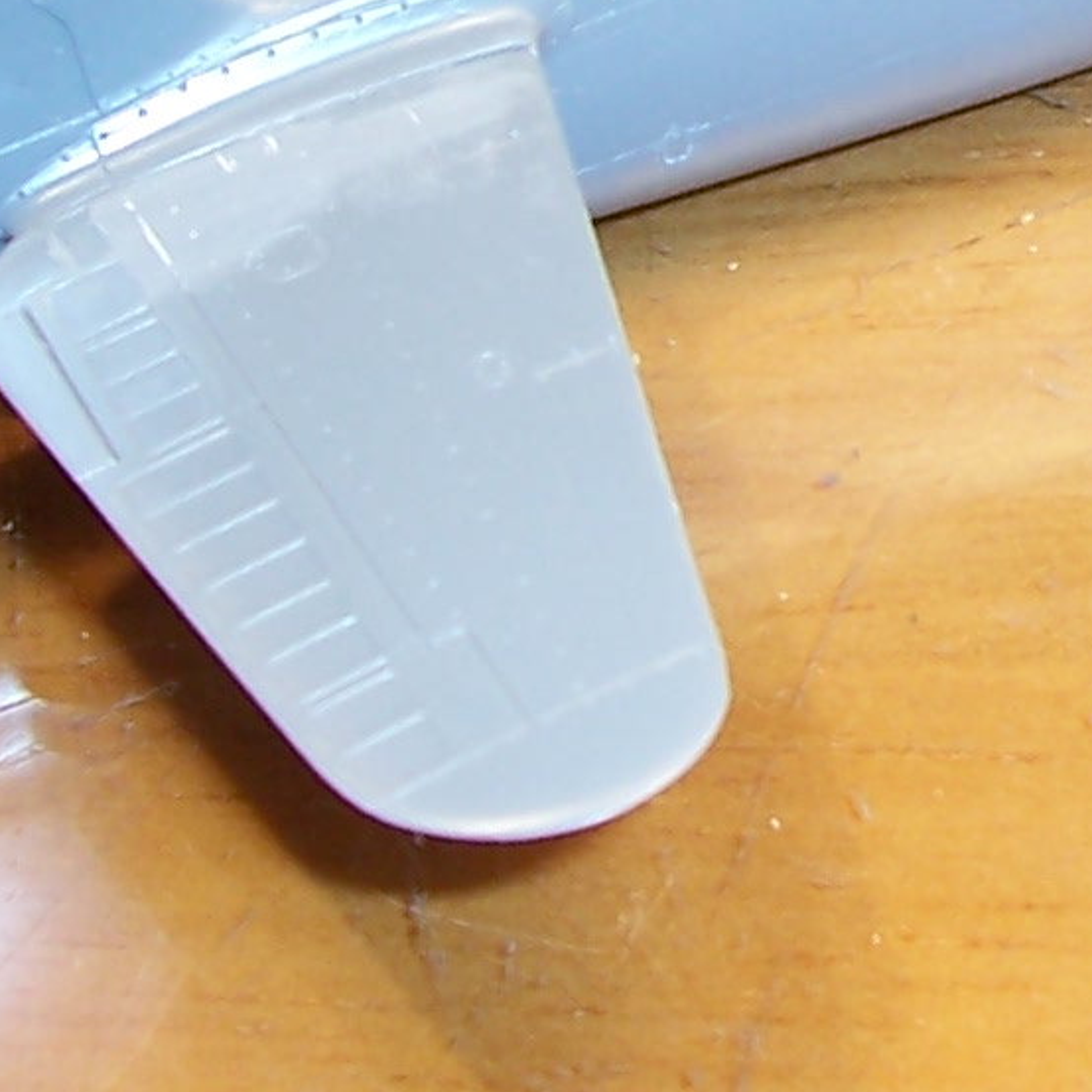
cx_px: 1593
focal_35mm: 125
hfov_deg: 13.2
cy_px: -296
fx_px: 4461
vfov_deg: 13.5
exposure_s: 1/125
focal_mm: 5.6
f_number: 2.7
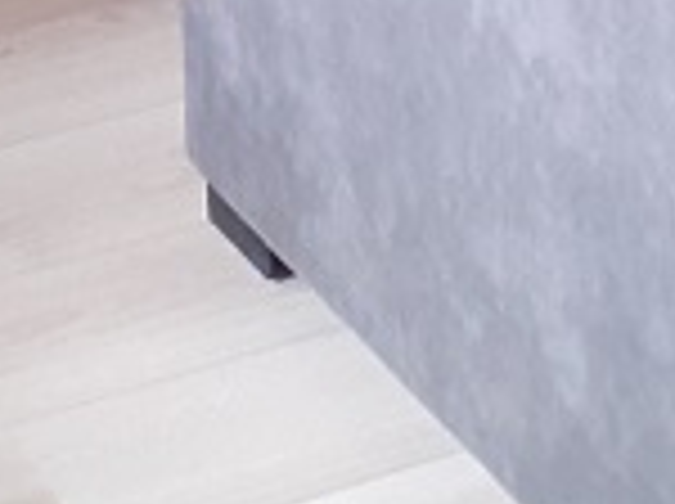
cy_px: -626
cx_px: 464
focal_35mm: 173
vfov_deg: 8.0
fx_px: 3368
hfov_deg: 11.4
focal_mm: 3.6
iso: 320
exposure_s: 1/25
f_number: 1.9
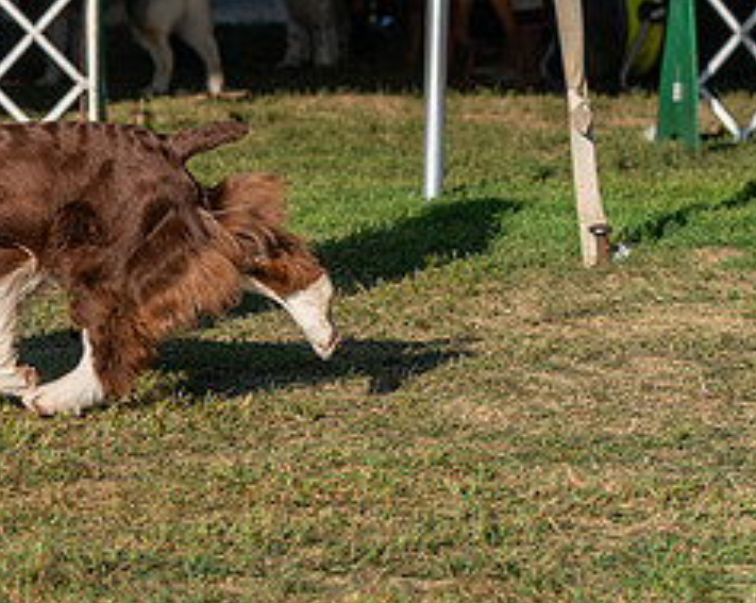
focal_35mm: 241
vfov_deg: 6.4
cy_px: -73
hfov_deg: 8.0
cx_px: -126
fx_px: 5386
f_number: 4.5
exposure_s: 1/1250
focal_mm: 90
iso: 100
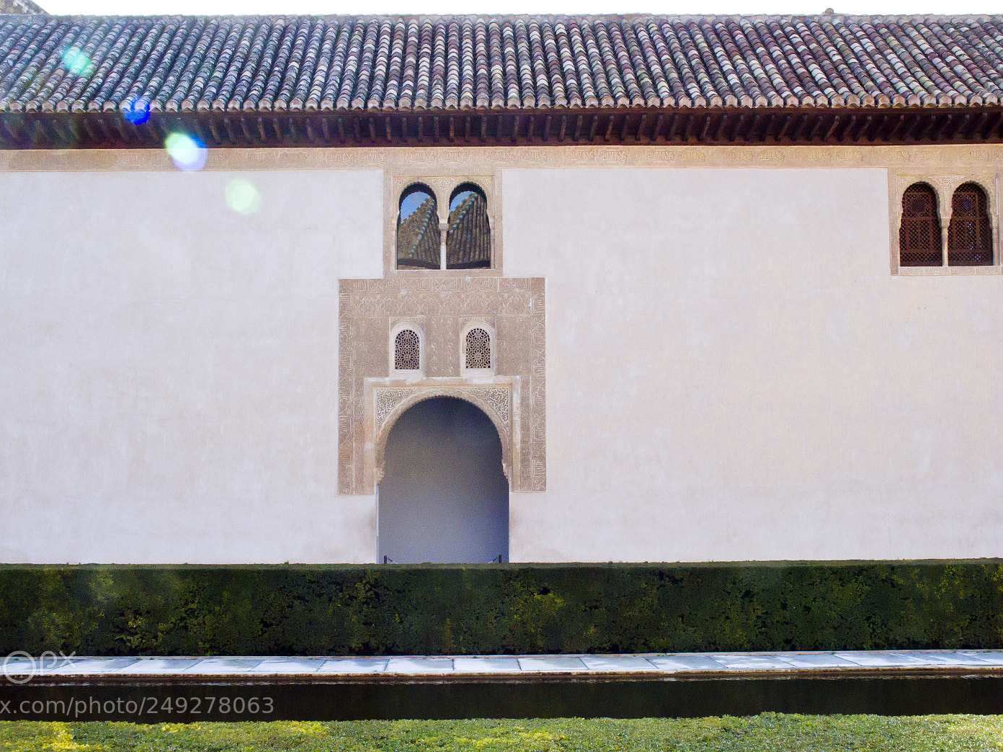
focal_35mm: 43
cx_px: 473
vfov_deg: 33.6
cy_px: 381
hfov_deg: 43.8
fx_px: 1246
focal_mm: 26
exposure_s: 1/250
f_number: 16
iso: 640
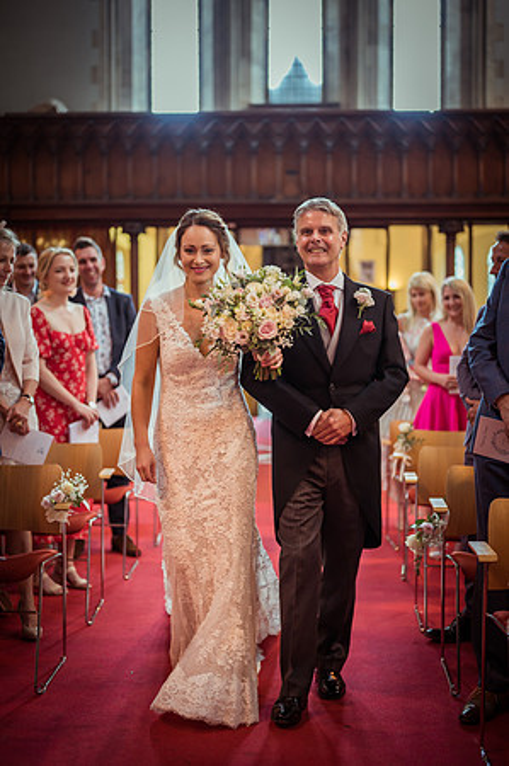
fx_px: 1063
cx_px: 254
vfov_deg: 39.6
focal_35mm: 50
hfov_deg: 26.9
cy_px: 383
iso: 560
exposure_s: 1/160
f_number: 1.8
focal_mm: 50
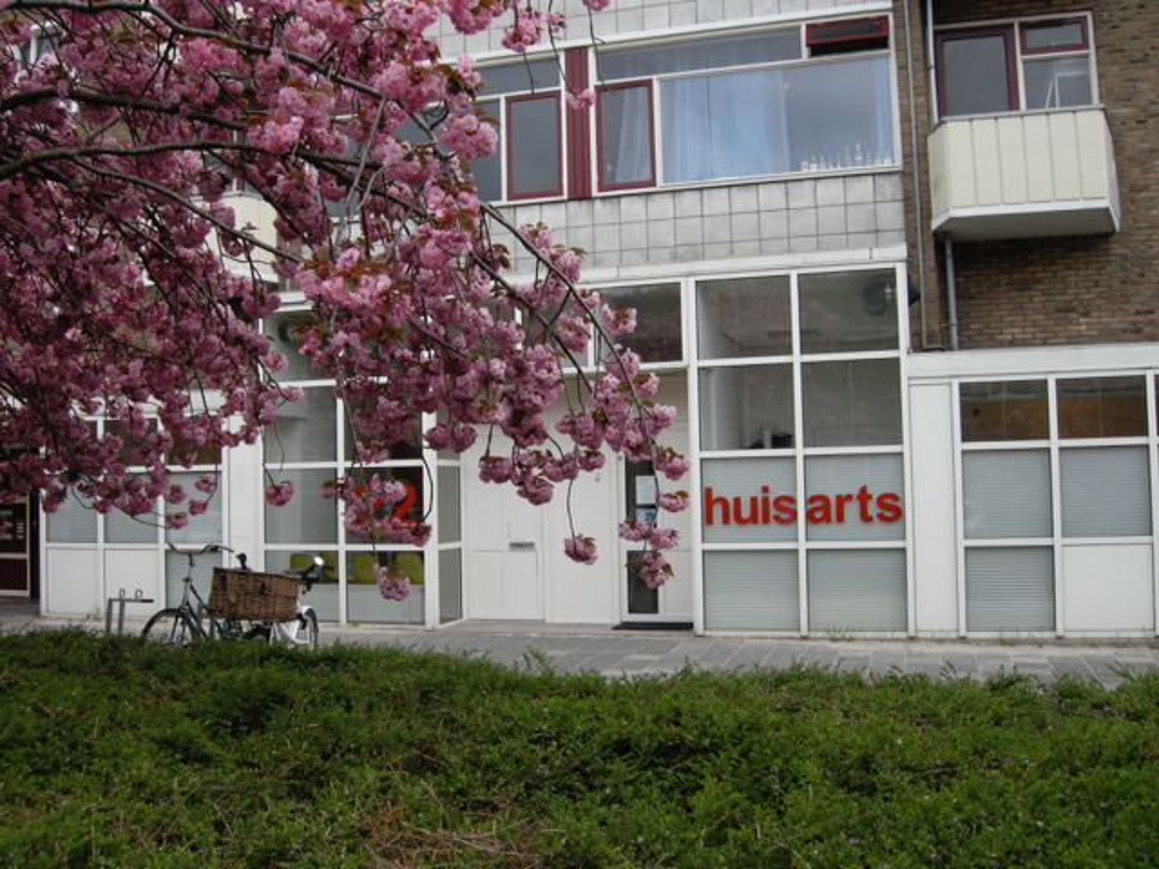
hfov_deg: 52.6
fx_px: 1172
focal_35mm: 35
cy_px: 434
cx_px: 580
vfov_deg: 40.7
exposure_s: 1/143
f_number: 4.3
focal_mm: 7.5
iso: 64
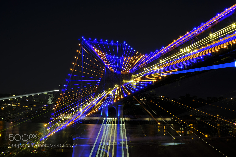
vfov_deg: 44.9
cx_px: 118
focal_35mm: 29
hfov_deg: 63.7
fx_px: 190
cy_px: 78
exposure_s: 15
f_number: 14
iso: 250
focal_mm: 19.6
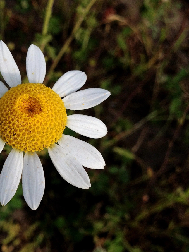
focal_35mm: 62
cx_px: 23
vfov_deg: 31.2
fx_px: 451
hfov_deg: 23.1
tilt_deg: -68.3
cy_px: 140
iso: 50
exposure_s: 1/1623
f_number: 2.4
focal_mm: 4.28
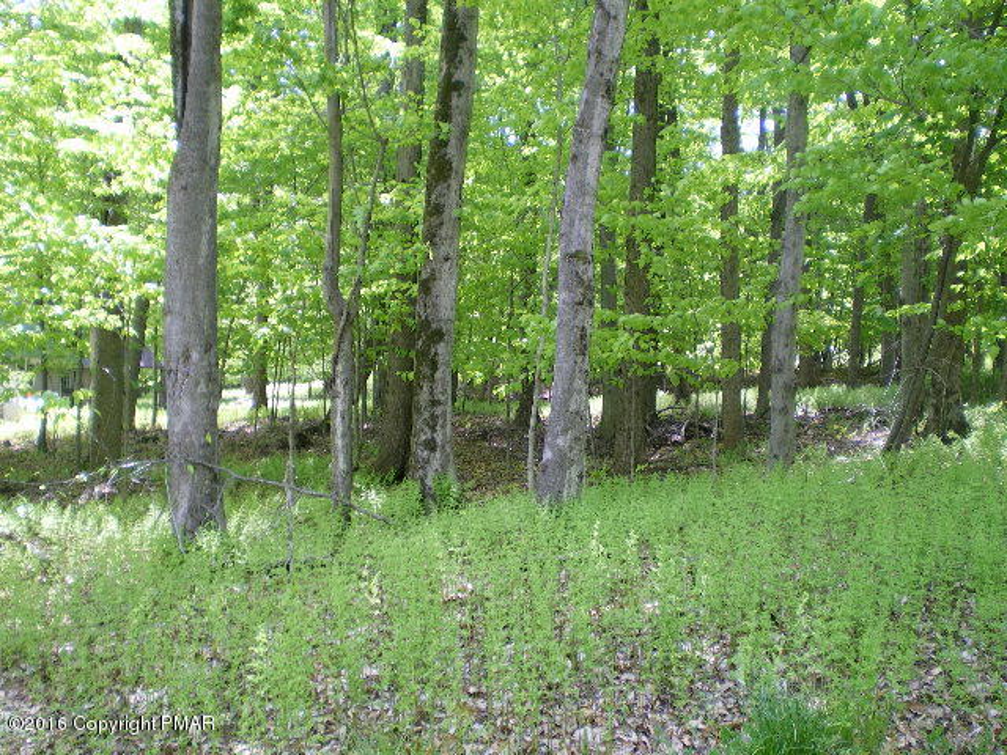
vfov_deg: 37.7
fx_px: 1105
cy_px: 378
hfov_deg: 49.0
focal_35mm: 38
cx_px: 504
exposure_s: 1/50
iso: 64
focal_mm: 6.3
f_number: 3.1
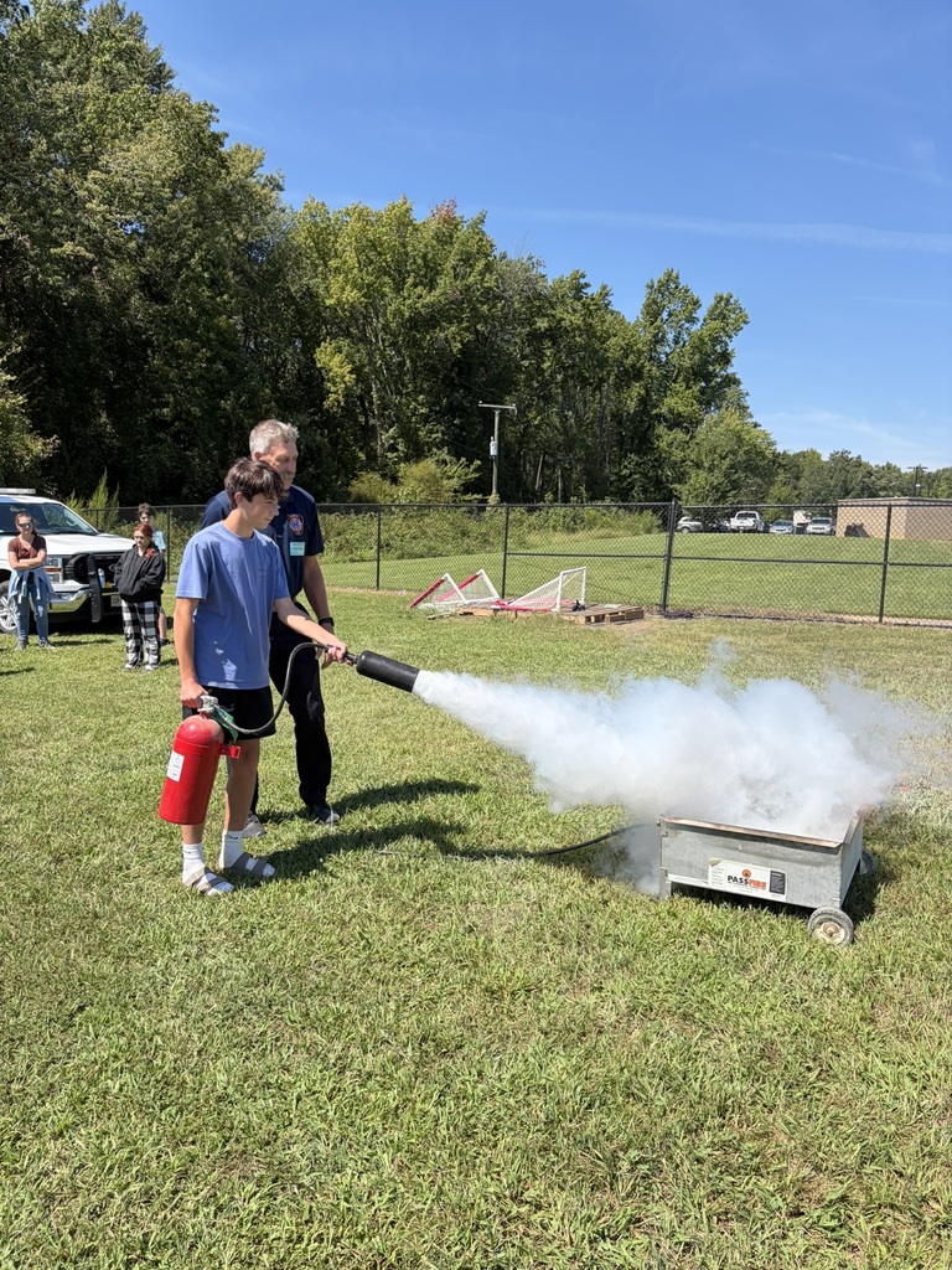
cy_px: 635
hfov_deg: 53.1
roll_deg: -2.9
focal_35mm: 26
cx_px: 476
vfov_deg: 67.3
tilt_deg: -5.1
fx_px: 953
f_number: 1.6
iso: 50
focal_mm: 5.96
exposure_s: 1/2208
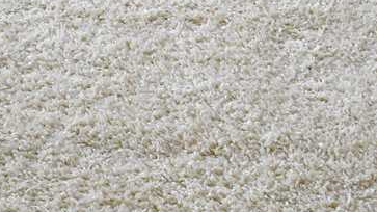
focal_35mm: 143
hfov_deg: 15.0
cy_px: -5
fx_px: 1429
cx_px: 174
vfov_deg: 8.4
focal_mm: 22
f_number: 3.5
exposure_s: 1/250
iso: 500
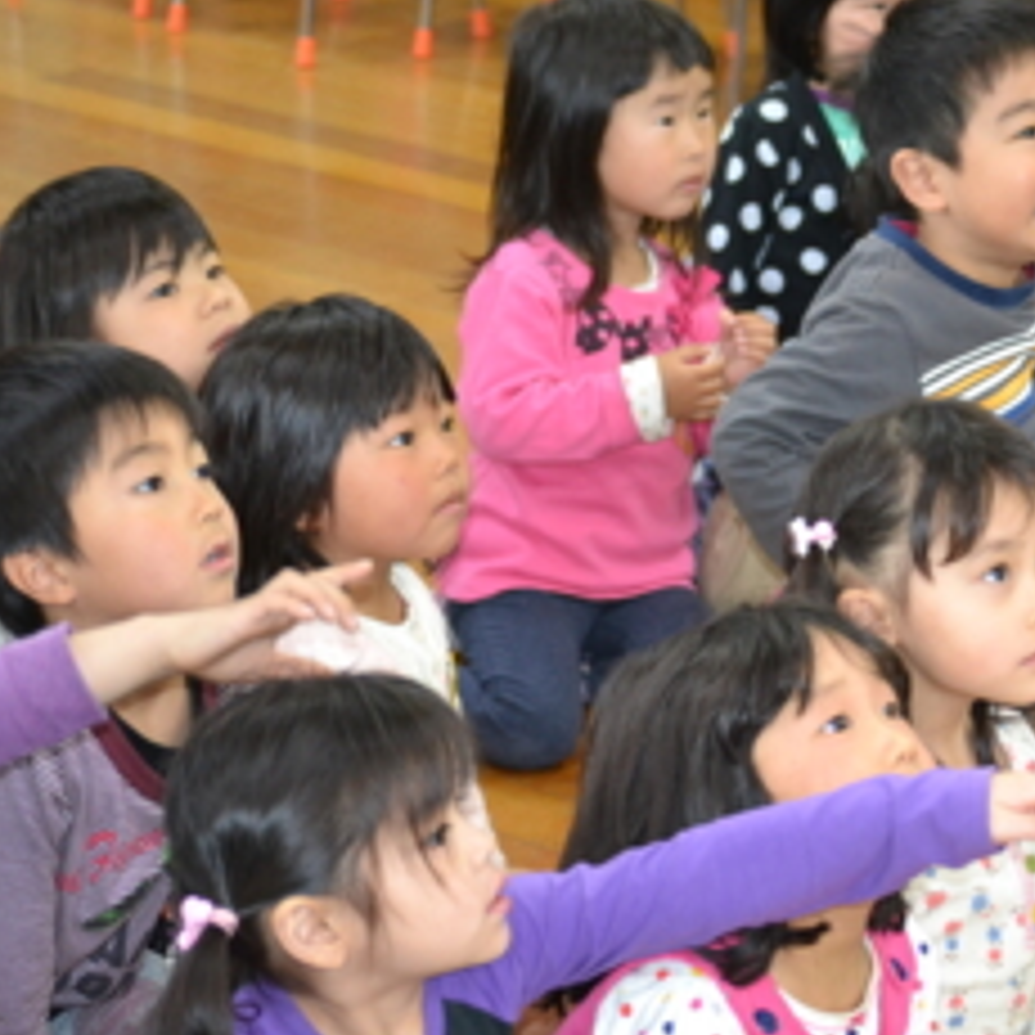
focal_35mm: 122
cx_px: 747
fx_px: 4118
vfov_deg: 14.3
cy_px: 497
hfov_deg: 14.3
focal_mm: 55
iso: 1800
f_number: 4
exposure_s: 1/60
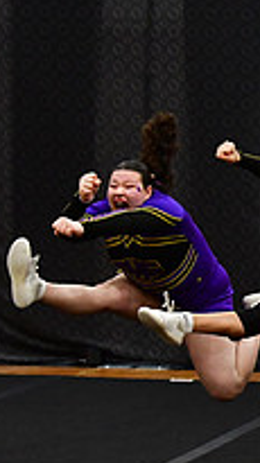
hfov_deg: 3.8
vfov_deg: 6.9
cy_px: 299
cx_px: 644
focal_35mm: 312
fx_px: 3832
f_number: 4
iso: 4000
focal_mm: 70
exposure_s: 1/500
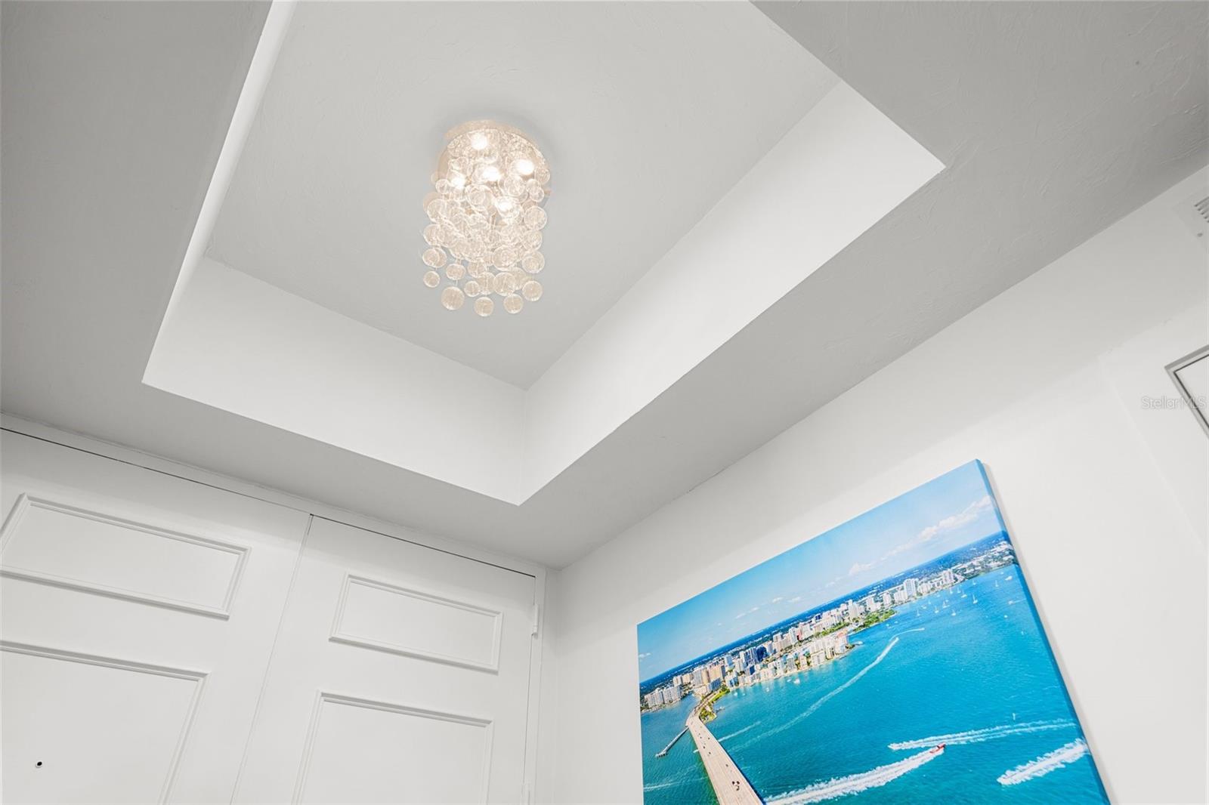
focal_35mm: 21
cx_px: 604
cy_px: 402
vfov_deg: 59.5
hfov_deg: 81.2
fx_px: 705
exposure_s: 1/5
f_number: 8
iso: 250
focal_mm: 21
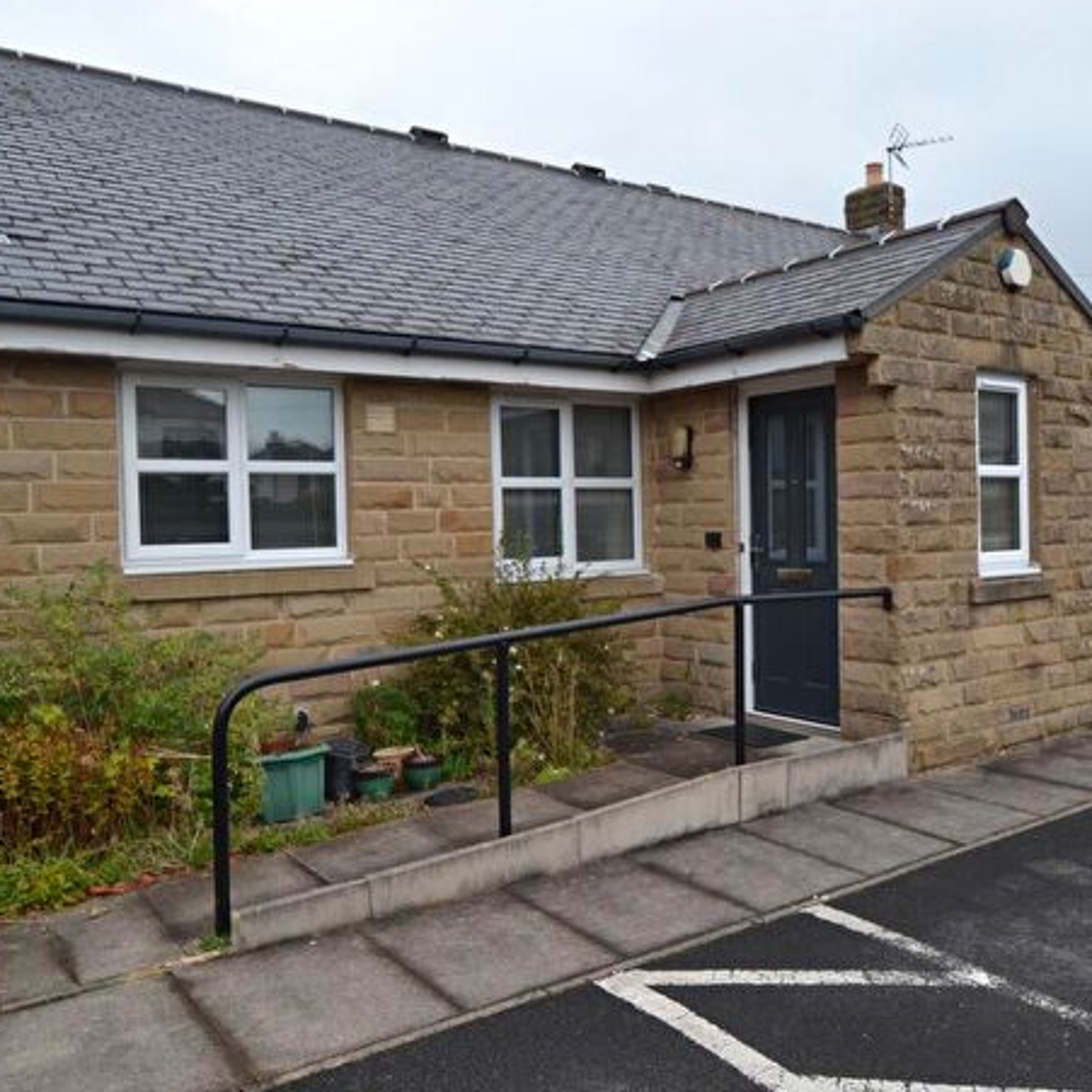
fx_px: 1059
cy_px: 534
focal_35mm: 30
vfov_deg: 54.6
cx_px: 700
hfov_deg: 53.8
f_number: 6.3
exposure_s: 1/160
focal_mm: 15
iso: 100
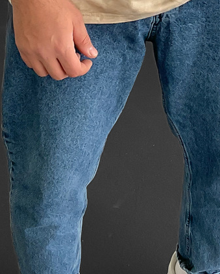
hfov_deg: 14.4
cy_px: -26
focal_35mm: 107
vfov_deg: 17.3
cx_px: 151
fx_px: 870
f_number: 1.8
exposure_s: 1/120
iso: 32
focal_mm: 3
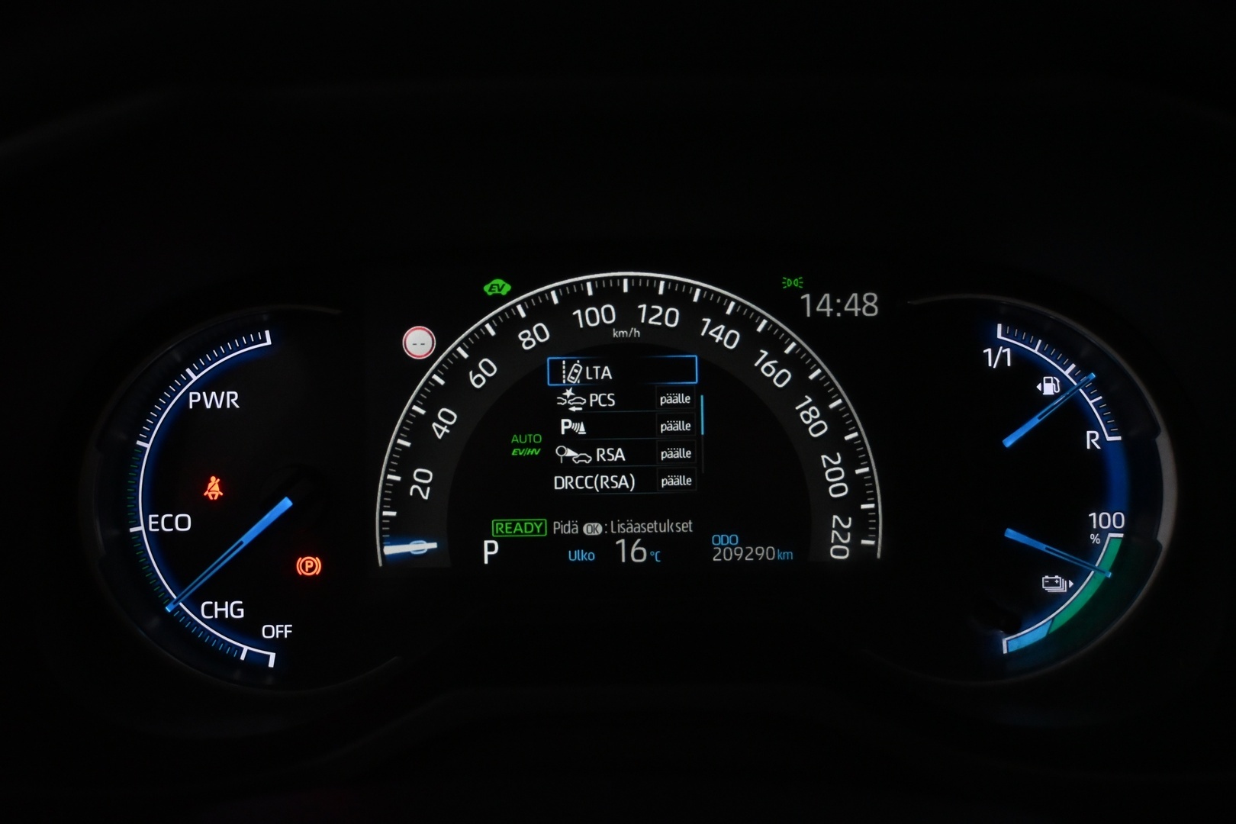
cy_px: 412
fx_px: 1493
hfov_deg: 45.0
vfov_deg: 30.8
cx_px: 618
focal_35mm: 44
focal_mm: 29
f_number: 4.8
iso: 2500
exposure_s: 1/125
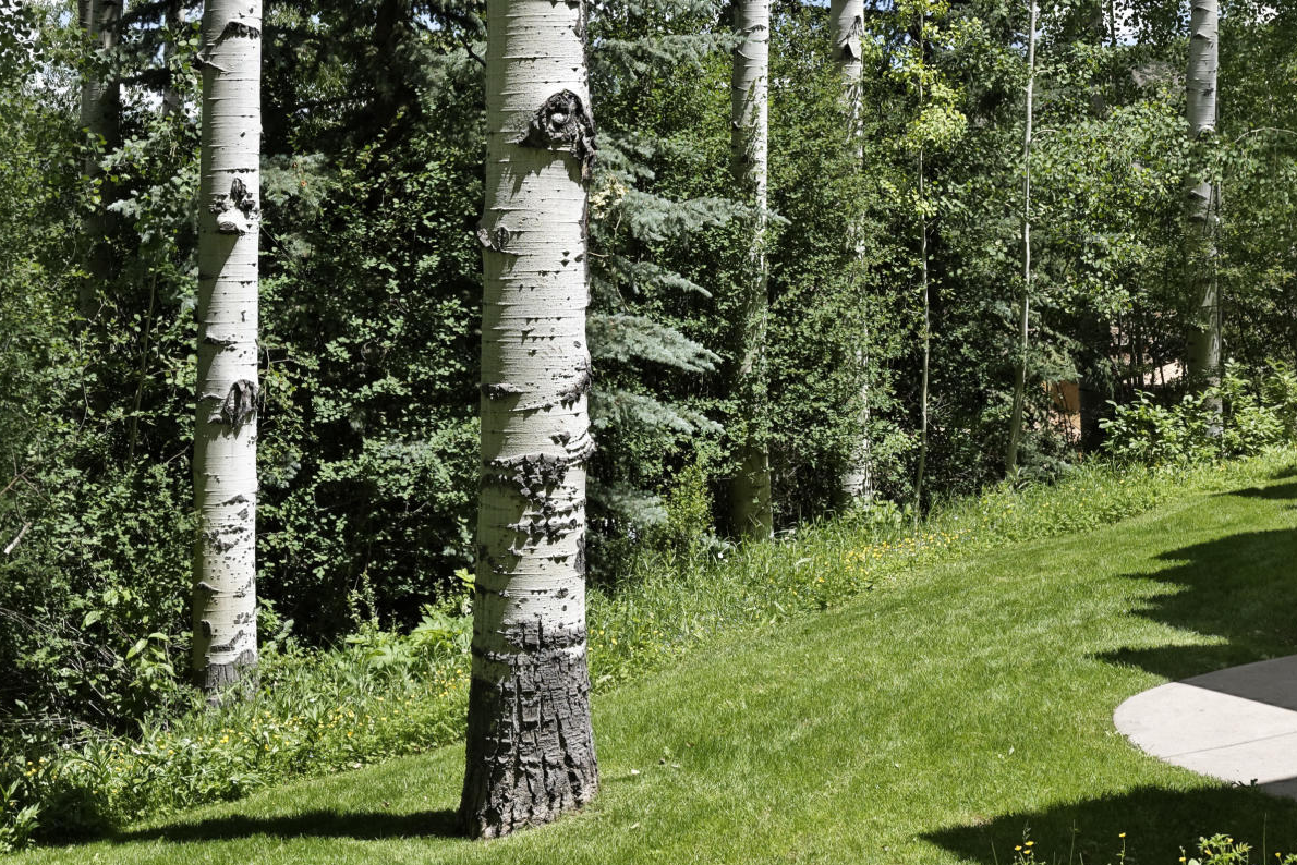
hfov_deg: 31.9
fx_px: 2270
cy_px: 62
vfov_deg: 21.1
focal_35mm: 63
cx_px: 713
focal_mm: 25
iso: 250
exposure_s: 1/1000
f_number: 7.1
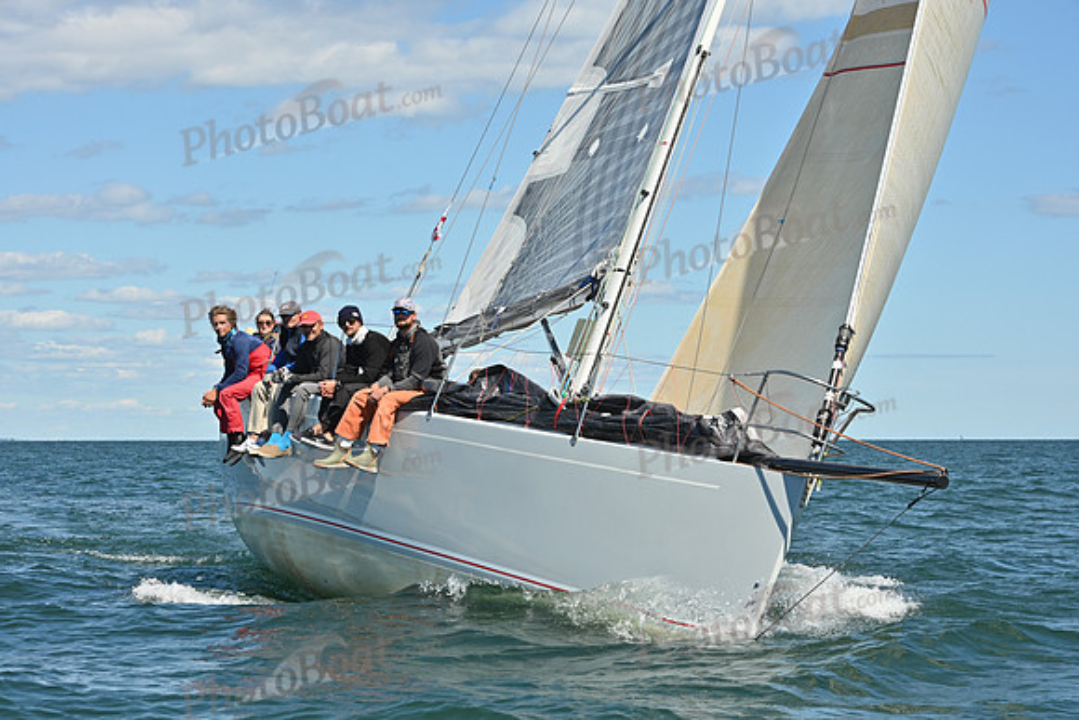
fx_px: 2938
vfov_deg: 14.0
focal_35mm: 98
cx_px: 540
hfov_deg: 20.8
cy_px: 360
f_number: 9
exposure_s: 1/1250
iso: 320
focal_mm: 98
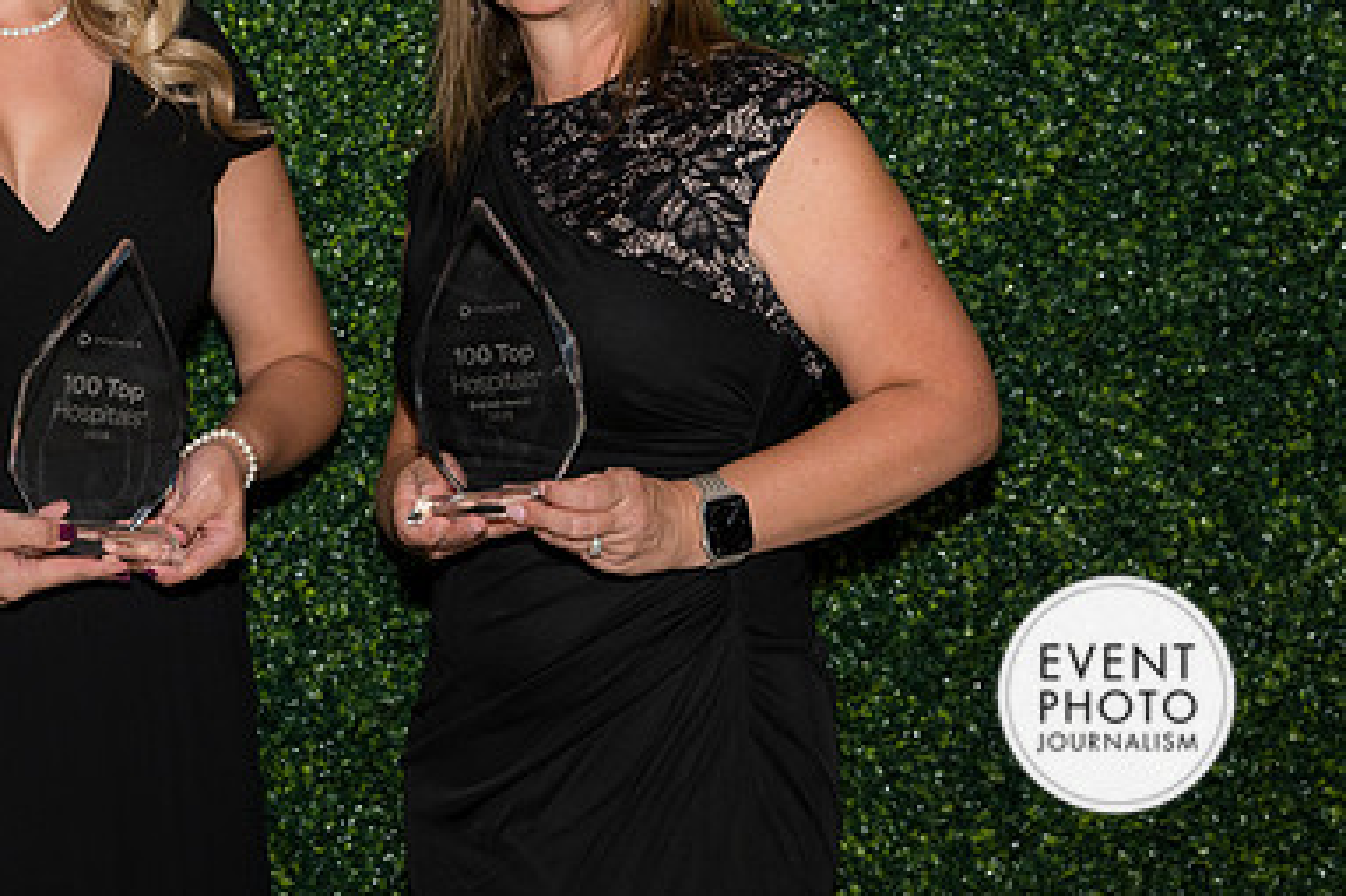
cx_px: 334
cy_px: 248
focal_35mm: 97
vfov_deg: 14.1
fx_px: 3625
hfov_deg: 20.9
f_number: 5
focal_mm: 64
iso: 500
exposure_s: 1/160
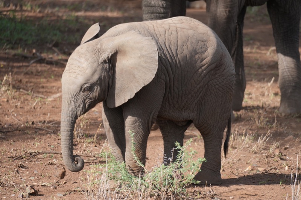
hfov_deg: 5.0
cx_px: 150
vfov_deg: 3.4
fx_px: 3423
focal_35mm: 410
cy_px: 100
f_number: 6.3
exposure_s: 1/500
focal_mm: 273
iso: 250
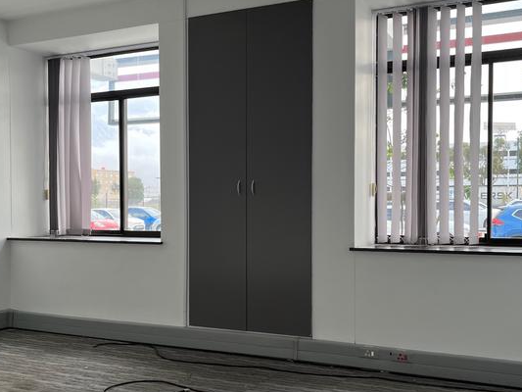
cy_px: 213
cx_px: 285
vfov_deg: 36.8
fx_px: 588
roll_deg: +0.6
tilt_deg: -1.7
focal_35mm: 39
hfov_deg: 47.8
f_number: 1.6
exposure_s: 1/164
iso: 40
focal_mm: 5.1
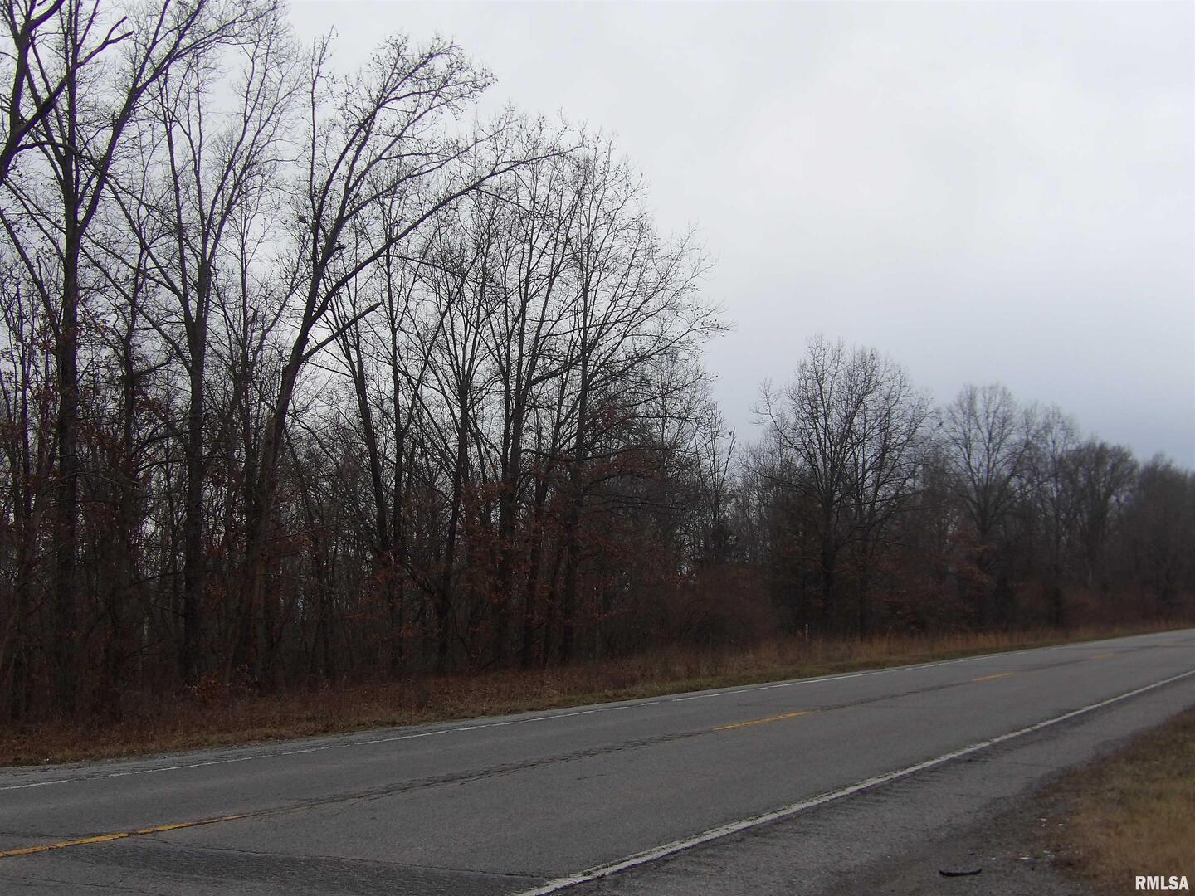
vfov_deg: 31.5
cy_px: 448
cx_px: 598
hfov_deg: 41.2
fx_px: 1588
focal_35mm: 46
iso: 100
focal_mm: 8.2
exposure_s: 1/202
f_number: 3.8
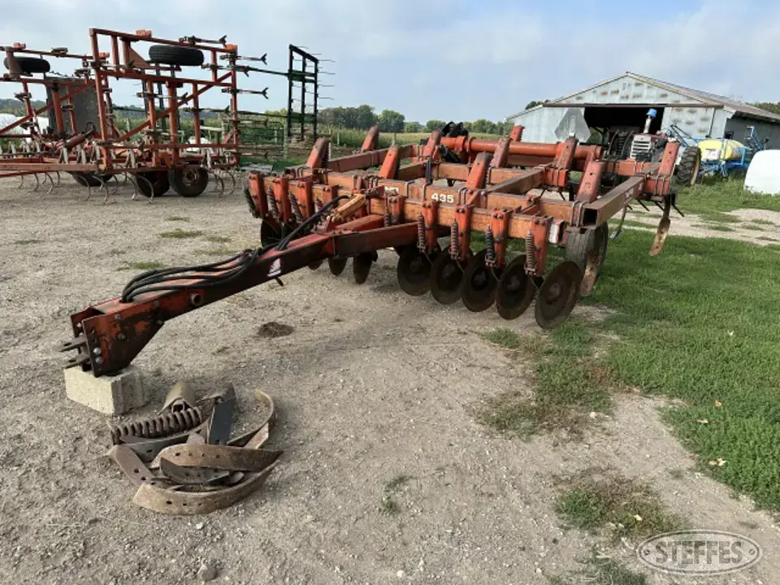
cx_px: 390
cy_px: 292
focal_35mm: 24
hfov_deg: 71.6
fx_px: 541
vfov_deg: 56.8
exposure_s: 1/2252
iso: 80
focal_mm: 6.86
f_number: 1.78
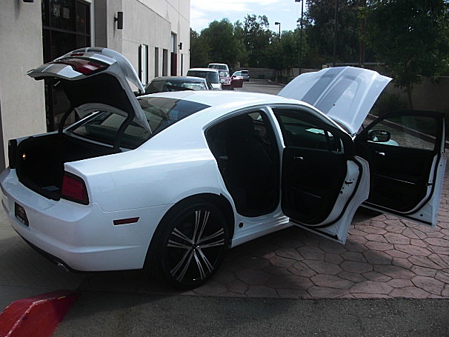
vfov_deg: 37.7
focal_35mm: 38
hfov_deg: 49.0
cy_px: 175
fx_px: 493
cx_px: 221
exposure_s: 1/800
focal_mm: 6.3
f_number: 2.8
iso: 50
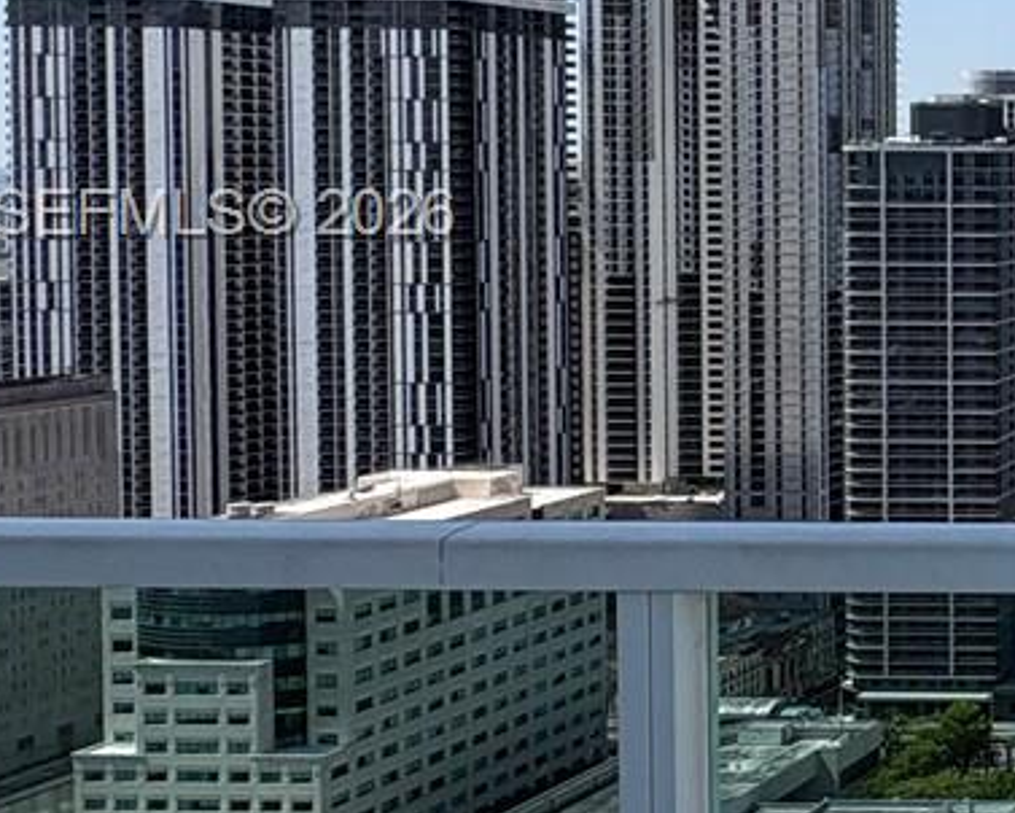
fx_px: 1743
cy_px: 218
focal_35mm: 58
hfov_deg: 22.0
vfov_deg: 26.0
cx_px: 1772
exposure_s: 1/2083
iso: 40
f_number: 2.2
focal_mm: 2.22
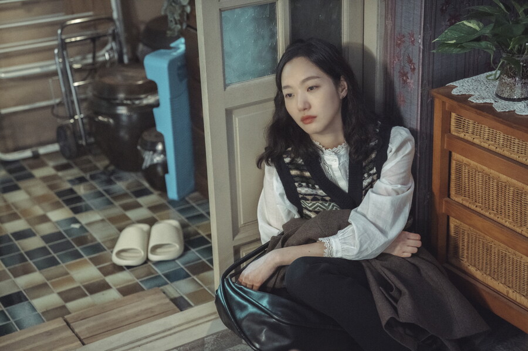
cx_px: 264
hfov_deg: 28.9
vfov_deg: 19.4
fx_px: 1026
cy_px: 176
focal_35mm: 70
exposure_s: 1/60
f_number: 2.8
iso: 3200
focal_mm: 70
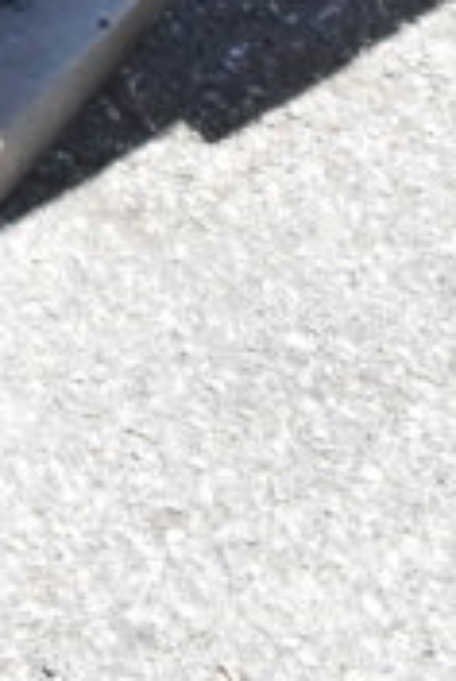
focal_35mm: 140
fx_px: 2649
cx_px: -526
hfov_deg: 9.1
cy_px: -787
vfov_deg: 12.4
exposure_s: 1/1250
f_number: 18
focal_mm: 18
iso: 6400
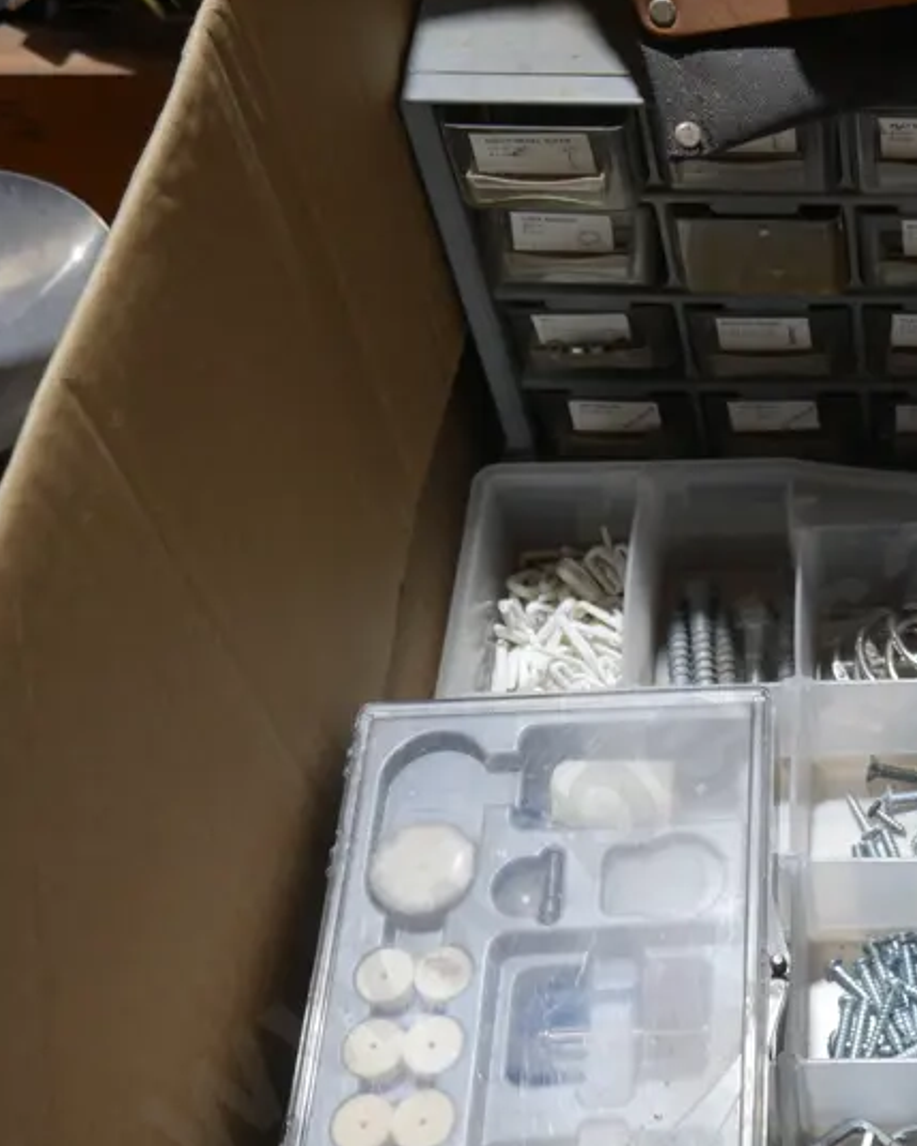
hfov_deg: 25.0
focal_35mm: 56
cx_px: 1035
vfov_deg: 33.5
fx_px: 1899
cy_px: 491
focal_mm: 15
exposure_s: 1/60
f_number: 3.6
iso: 250
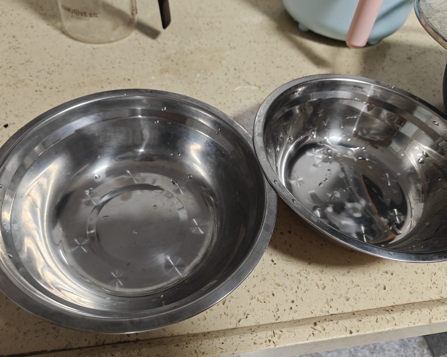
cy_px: 171
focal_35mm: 26
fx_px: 344
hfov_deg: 66.0
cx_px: 216
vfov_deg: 54.9
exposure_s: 1/100
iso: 160
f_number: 1.8
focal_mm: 5.59
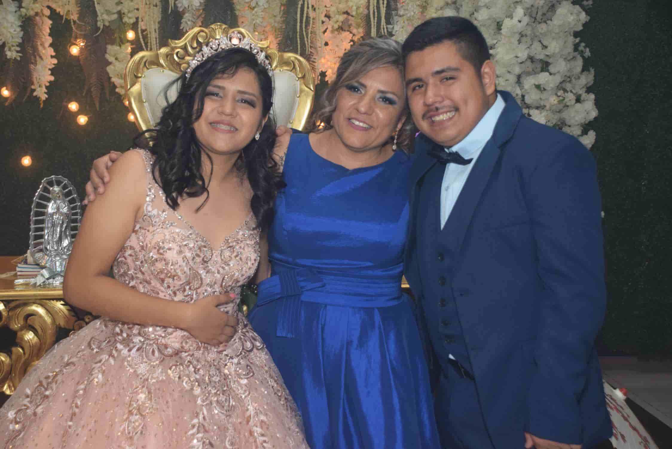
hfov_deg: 21.9
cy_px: 224
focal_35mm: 93
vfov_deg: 14.7
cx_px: 336
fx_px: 1736
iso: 1000
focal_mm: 62
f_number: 6.3
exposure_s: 1/60
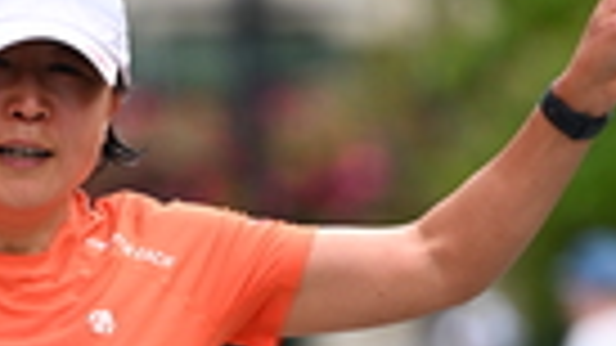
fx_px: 13750
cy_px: 409
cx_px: -88
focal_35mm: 842
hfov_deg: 2.6
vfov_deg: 1.4
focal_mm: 200
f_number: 2.8
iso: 640
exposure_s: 1/2000
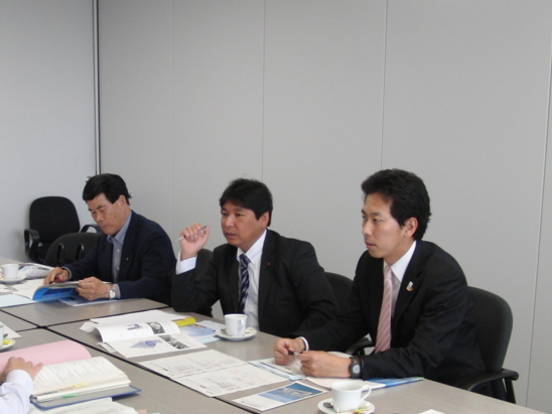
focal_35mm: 54
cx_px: 226
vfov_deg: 26.8
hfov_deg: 35.4
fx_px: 861
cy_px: 298
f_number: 3.6
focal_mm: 6.42
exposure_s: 1/80
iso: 200
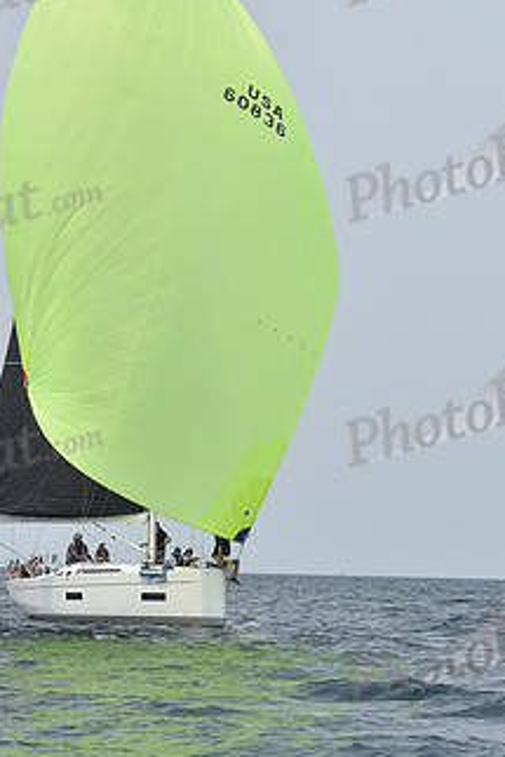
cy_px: 317
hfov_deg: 10.9
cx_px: 224
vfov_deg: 16.2
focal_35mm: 126
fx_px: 2648
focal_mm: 70
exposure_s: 1/1250
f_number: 8
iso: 250
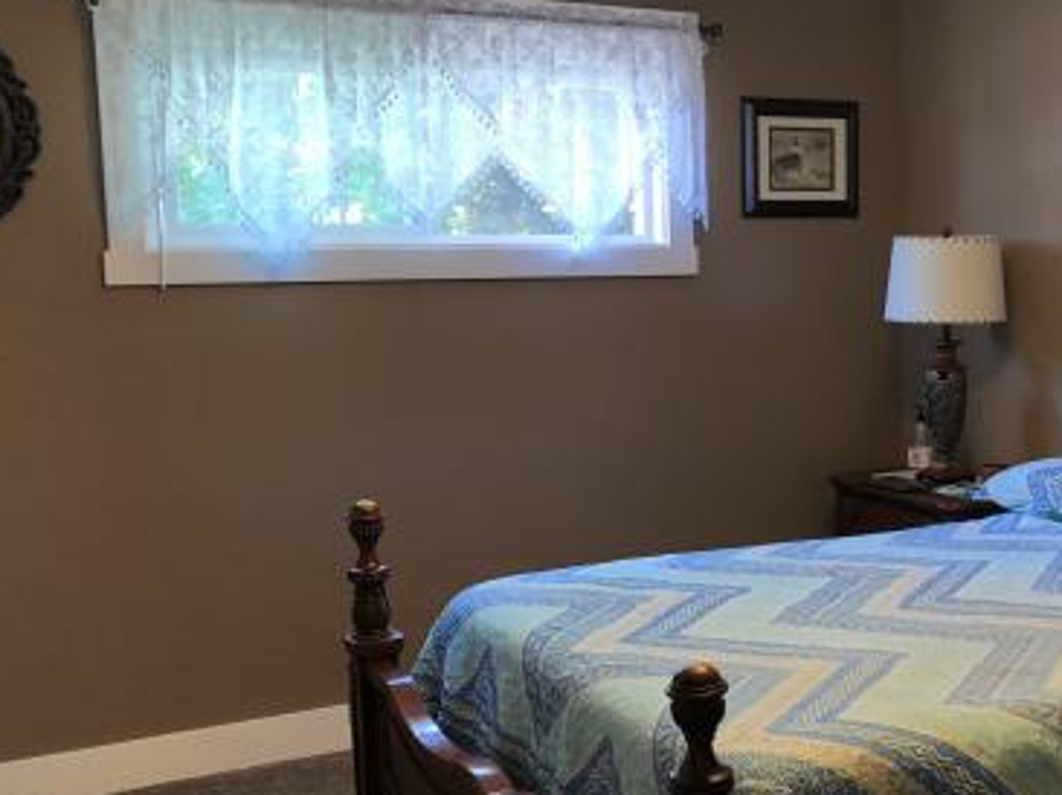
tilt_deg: -6.6
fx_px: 1502
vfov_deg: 29.6
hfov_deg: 37.9
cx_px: 798
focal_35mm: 49
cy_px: 444
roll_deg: +0.4
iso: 250
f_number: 1.8
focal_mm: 4
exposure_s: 1/60
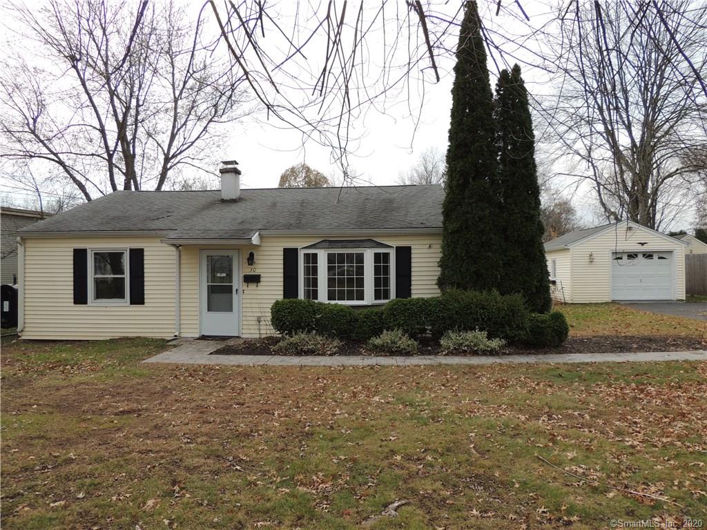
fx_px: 490
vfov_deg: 56.8
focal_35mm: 24
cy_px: 265
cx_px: 354
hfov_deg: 71.6
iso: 100
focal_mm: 4.3
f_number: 3
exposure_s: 1/500
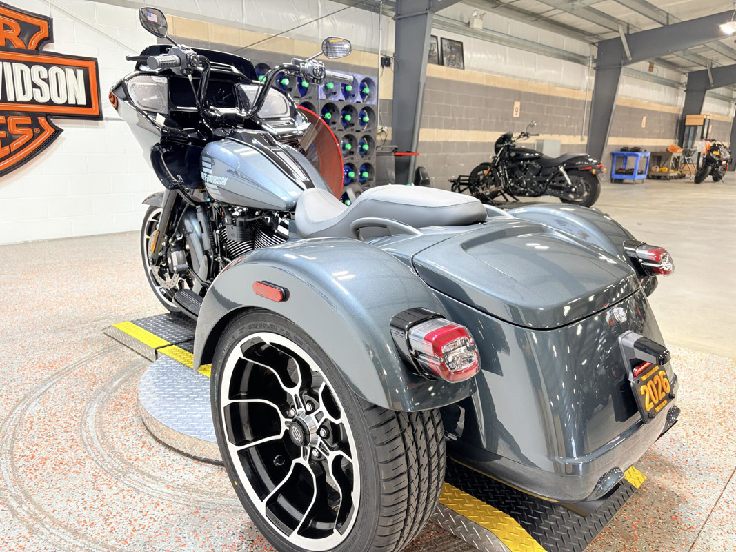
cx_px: 368
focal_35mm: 26
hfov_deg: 67.3
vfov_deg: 53.1
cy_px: 276
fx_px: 553
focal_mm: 5.96
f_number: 1.6
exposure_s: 1/60
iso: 80
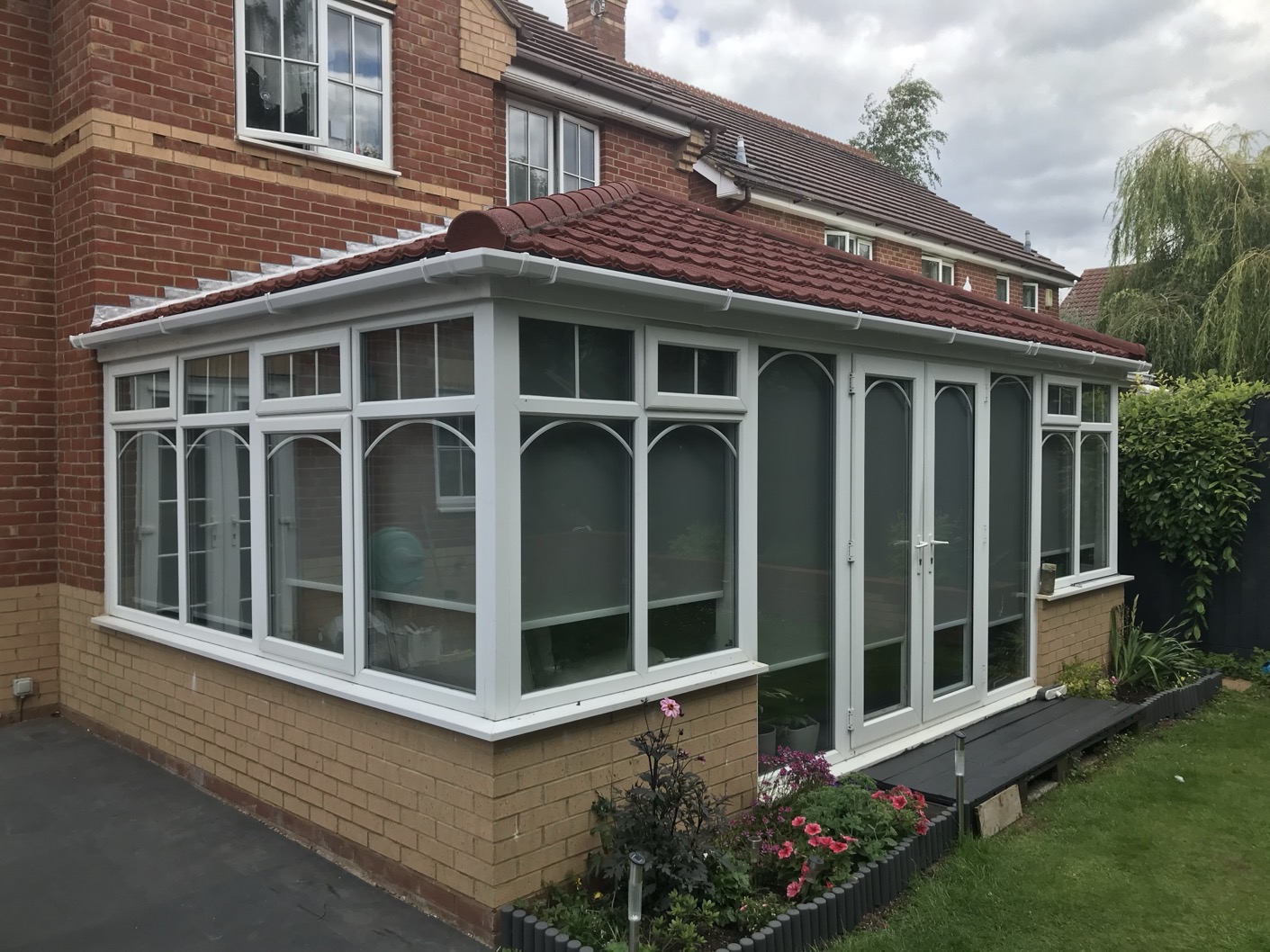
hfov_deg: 63.4
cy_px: 476
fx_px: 1027
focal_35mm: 28
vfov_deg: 49.7
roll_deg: -0.8
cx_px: 635
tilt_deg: -1.6
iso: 20
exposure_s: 1/1041
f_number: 1.8
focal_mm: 3.99
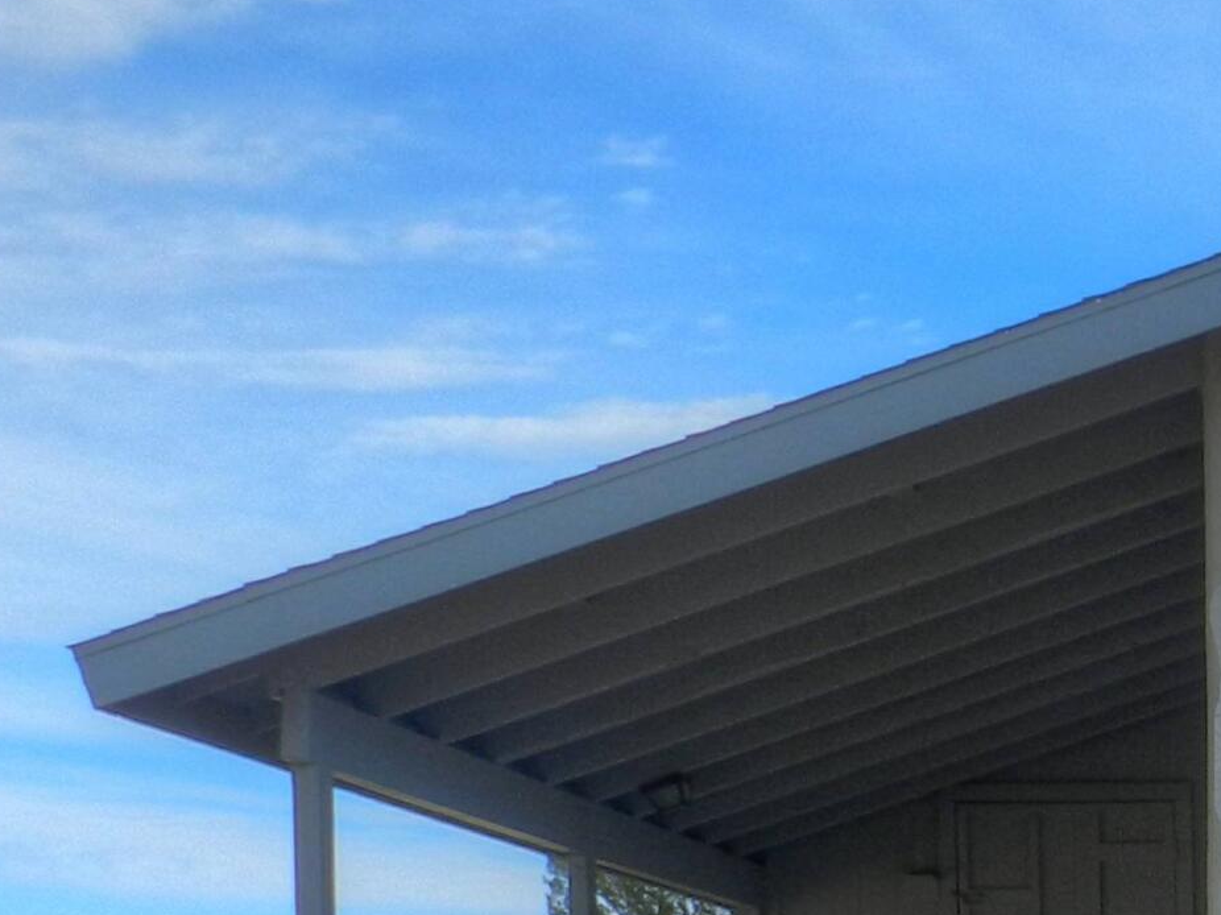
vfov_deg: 17.5
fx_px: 2856
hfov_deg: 21.8
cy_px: 1040
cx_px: 1582
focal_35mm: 81
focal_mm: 4.5
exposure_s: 1/1000
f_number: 4
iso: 160
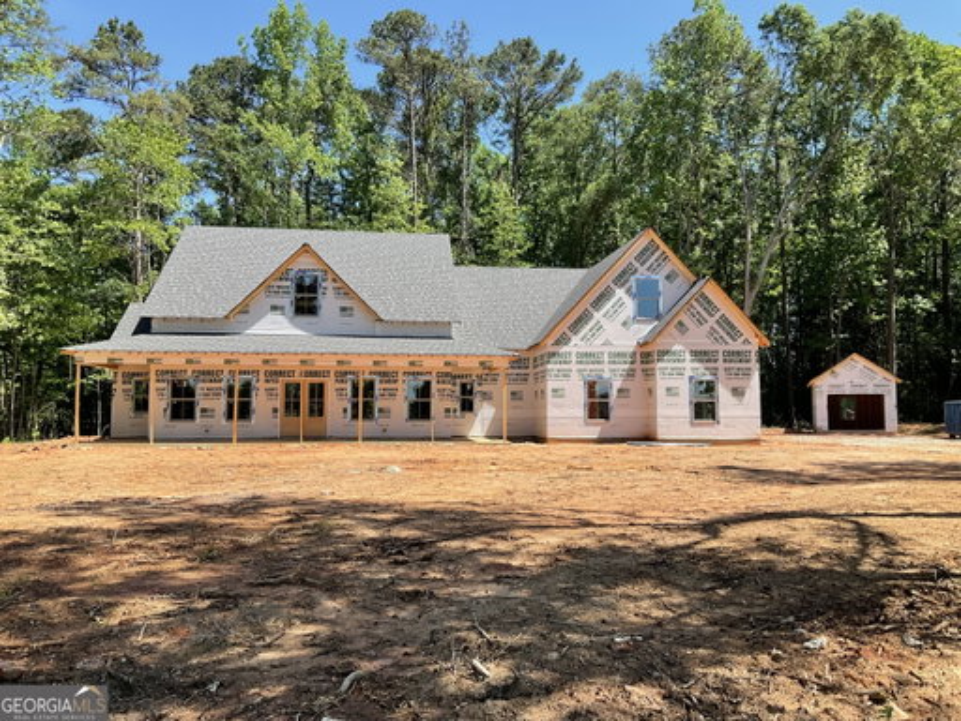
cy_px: 360
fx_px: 805
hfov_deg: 61.7
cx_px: 480
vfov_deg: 48.2
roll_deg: +1.0
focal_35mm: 29
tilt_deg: +2.2
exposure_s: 1/855
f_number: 1.8
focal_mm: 3
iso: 16
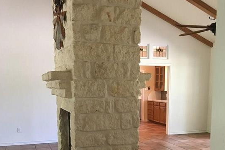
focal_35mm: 43
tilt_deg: -6.3
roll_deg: +0.5
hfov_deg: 45.4
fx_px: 269
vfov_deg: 30.2
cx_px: 116
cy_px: 126
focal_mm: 4.15
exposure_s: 1/15
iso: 100
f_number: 2.2
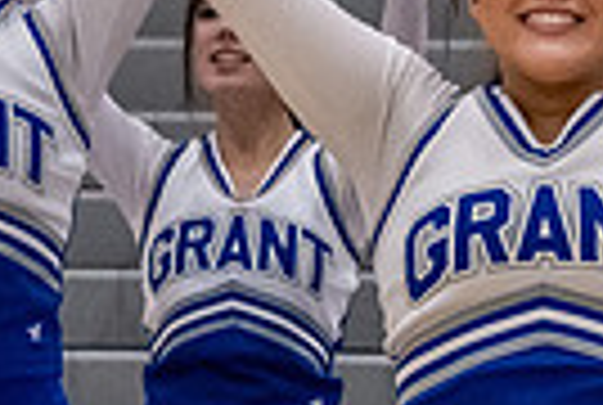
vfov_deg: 3.2
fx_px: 7269
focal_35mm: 433
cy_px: 201
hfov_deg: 4.7
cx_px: 630
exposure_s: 1/500
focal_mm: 70
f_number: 7.1
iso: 11400
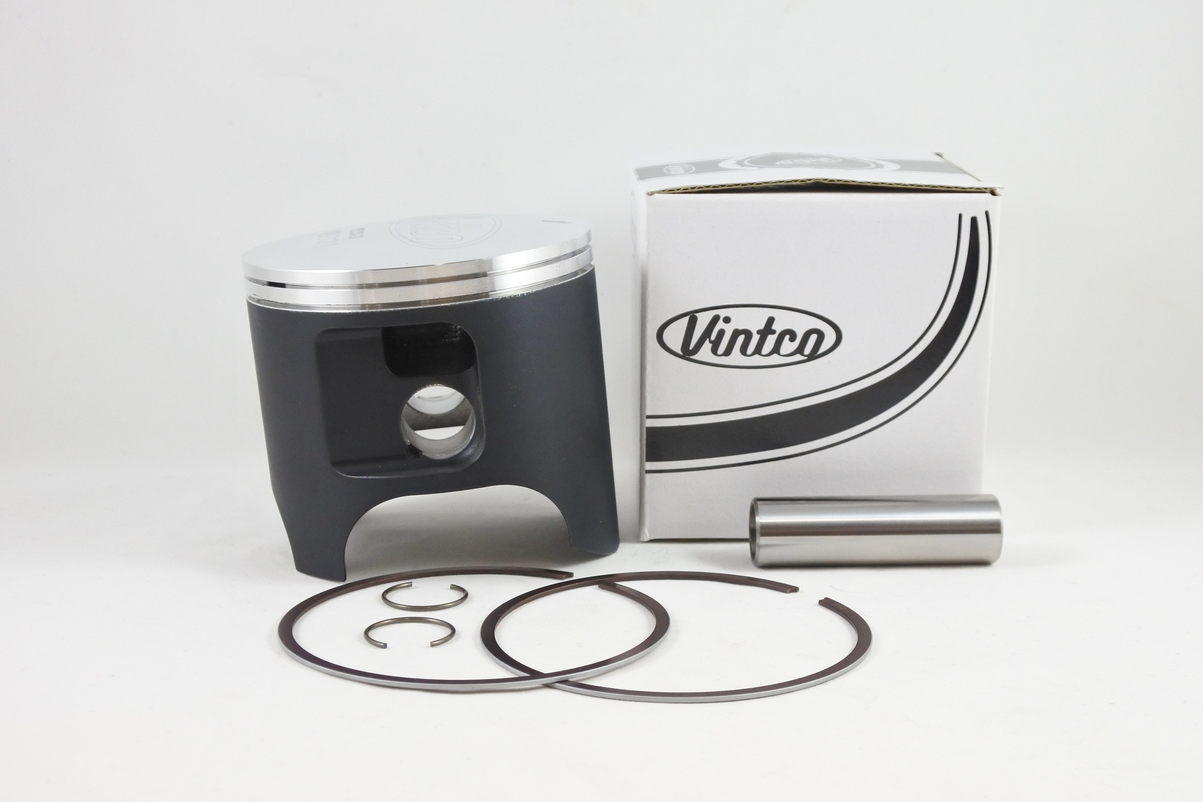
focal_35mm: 48
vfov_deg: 28.1
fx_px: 1604
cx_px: 602
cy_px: 401
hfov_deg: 41.1
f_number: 4.5
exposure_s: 1/125
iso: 640
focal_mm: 18
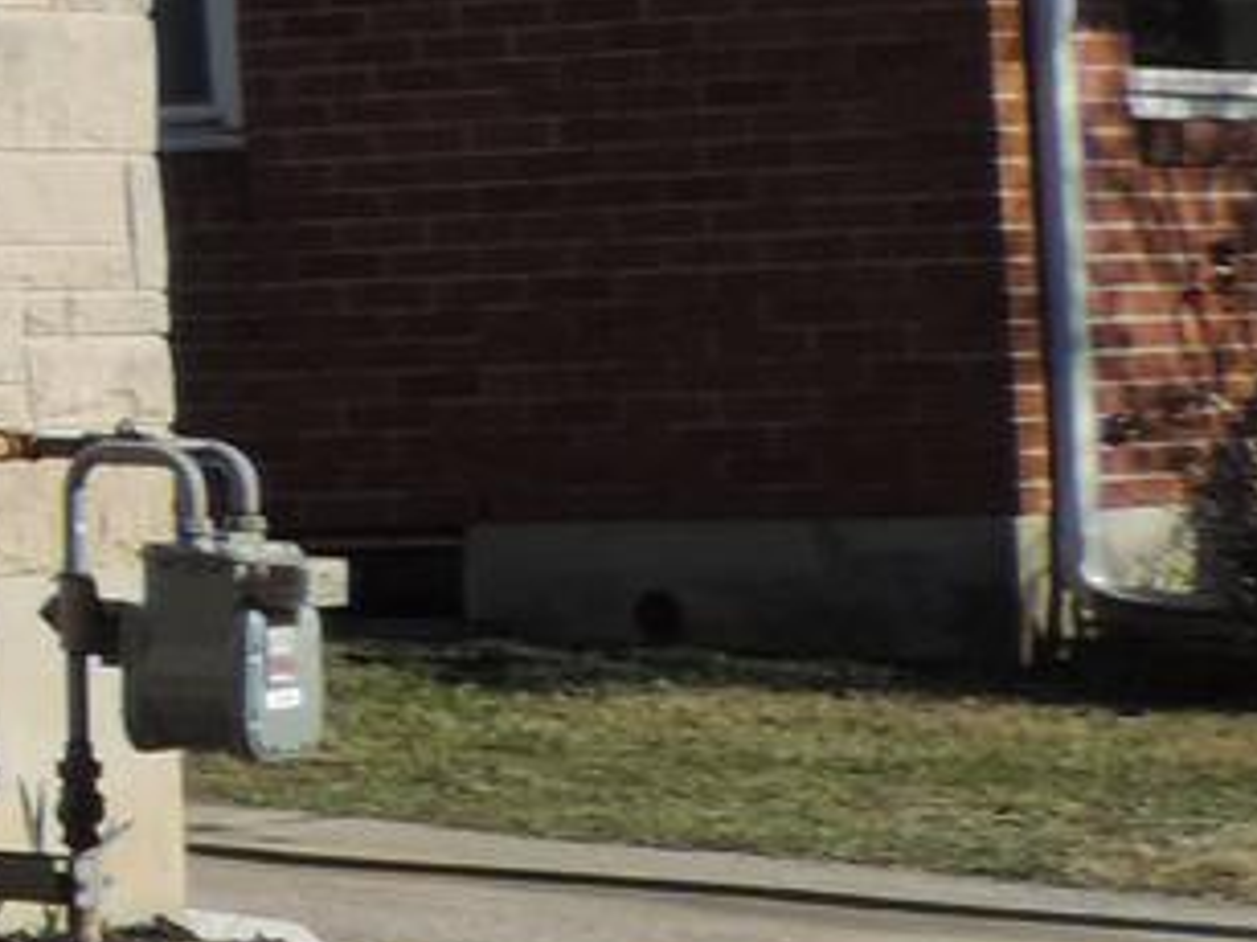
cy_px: -242
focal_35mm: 220
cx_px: -2780
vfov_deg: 6.7
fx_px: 7986
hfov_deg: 7.6
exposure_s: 1/1250
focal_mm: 5.8
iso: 80
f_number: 3.2
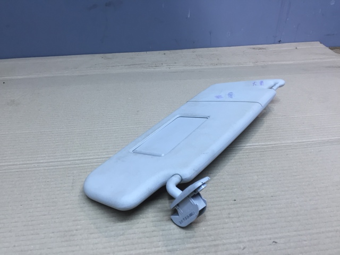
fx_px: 285
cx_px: 170
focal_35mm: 29
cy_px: 128
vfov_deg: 48.2
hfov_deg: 61.7
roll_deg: -0.9
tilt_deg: -30.2
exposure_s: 1/33
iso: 40
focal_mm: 4.15
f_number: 2.2
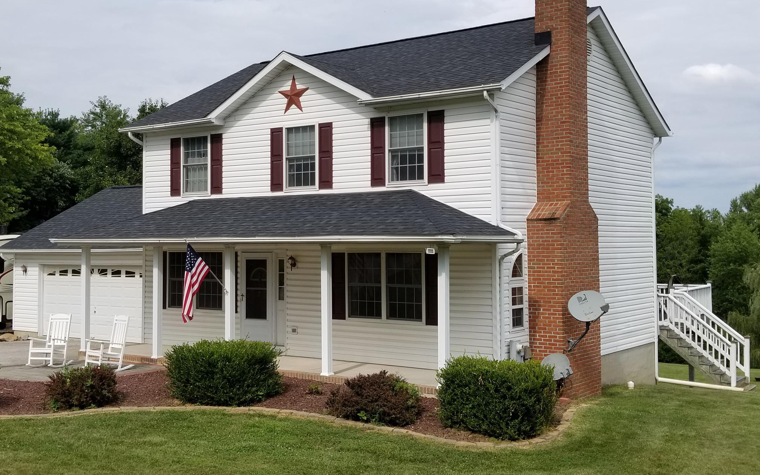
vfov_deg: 44.5
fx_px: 580
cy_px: 226
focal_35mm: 28
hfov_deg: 66.5
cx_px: 377
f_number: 1.7
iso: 50
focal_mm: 4.25
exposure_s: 1/2710
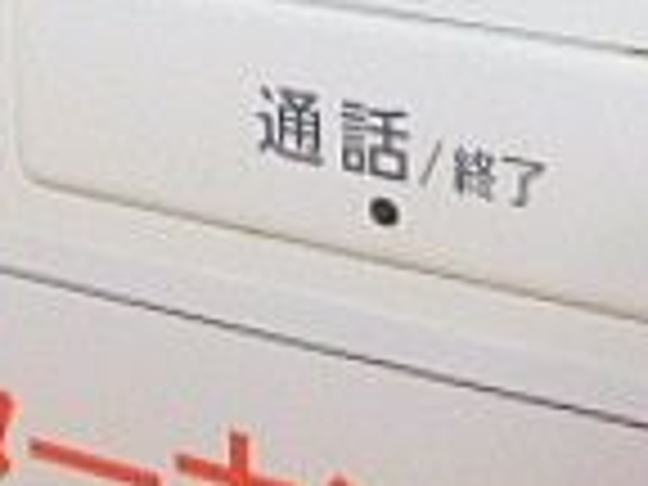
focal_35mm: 102
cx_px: 310
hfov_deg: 19.3
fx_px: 1909
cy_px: -477
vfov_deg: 12.7
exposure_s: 1/30
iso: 125
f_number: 3
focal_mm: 4
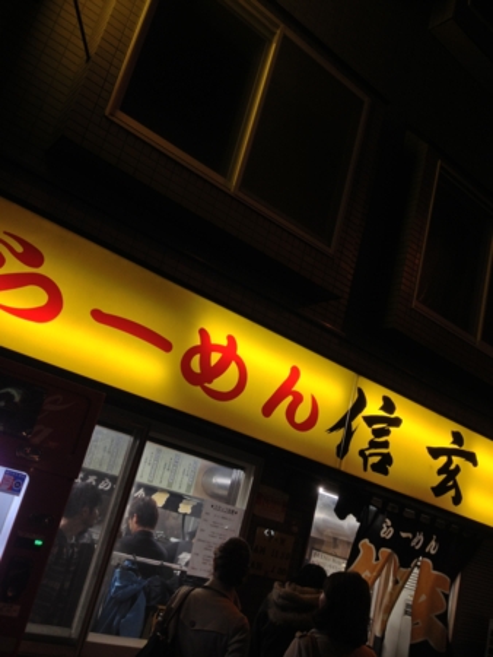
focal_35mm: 35
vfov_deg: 52.6
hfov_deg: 40.7
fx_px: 664
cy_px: 328
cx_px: 246
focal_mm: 4.28
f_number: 2.4
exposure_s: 1/24
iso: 50
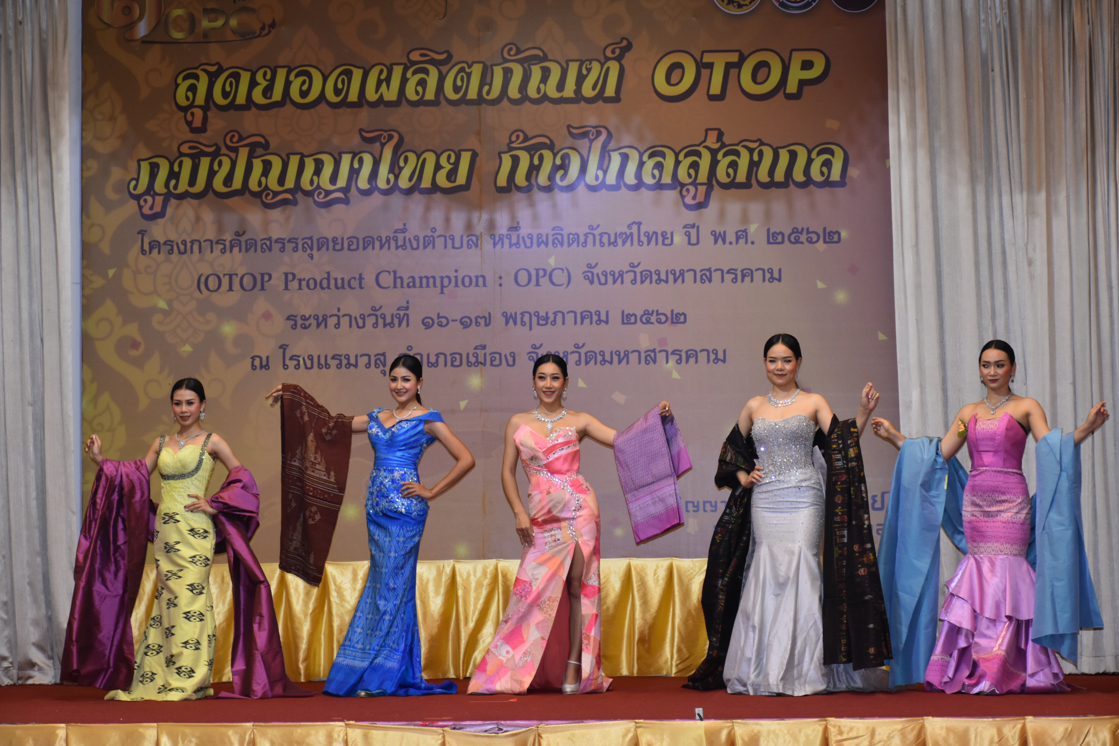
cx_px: 560
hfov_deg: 22.6
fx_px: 2797
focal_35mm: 90
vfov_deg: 15.2
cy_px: 373
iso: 1000
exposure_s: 1/60
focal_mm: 60
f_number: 5
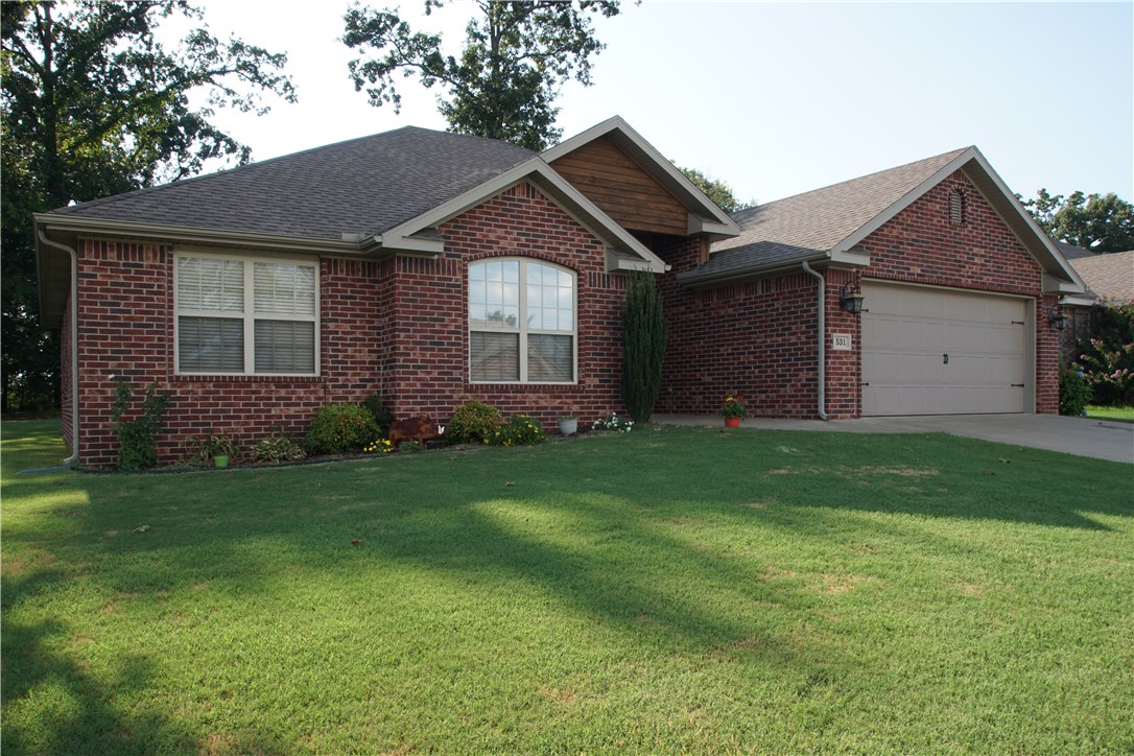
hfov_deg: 70.4
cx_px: 567
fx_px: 803
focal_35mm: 26
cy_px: 378
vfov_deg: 50.4
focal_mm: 17
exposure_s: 1/25
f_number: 14
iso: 100
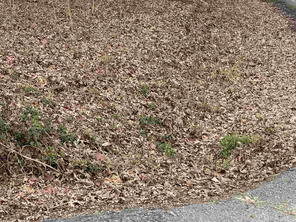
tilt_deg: -4.5
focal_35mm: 61
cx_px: -8
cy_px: 5
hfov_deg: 29.3
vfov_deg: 23.1
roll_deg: +7.6
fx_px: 522
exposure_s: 1/317
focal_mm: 4.2
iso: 32
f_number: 1.6
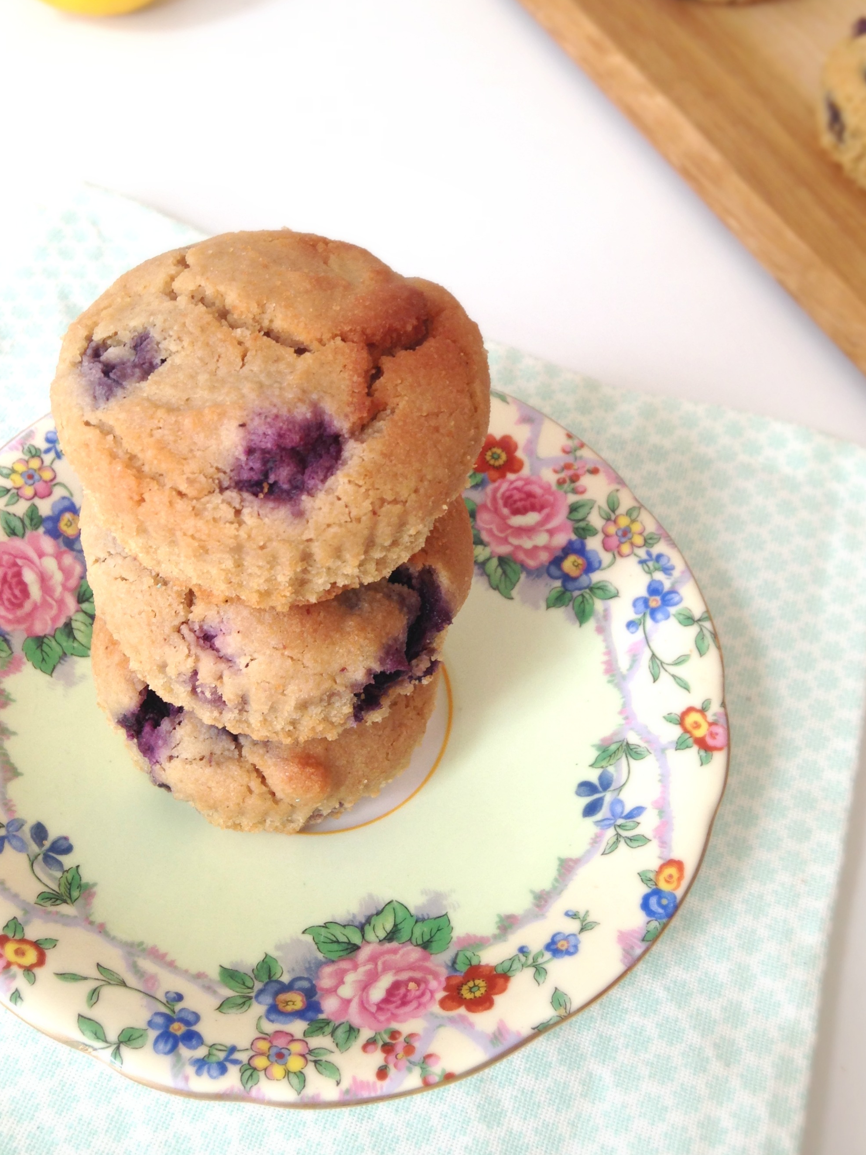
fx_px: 1301
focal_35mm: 39
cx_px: 416
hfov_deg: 36.8
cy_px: 477
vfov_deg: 47.7
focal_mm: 4.12
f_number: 2.4
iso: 50
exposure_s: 1/20
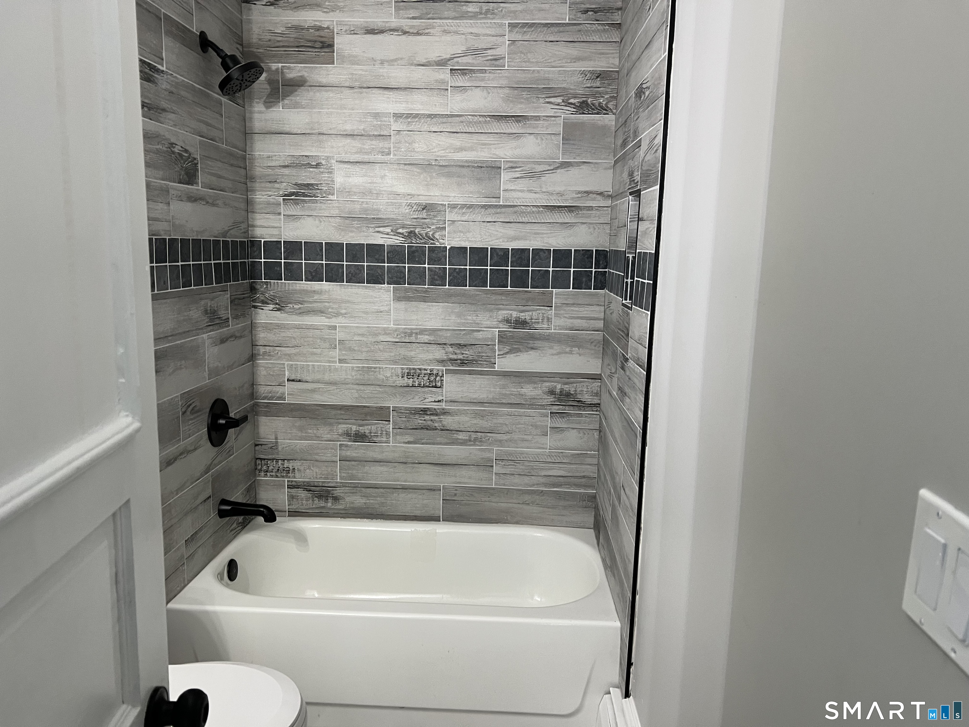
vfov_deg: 53.1
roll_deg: -1.9
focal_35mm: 26
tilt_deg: -10.8
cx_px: 484
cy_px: 364
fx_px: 728
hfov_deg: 67.3
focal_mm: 5.7
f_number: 1.5
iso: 125
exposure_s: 1/60
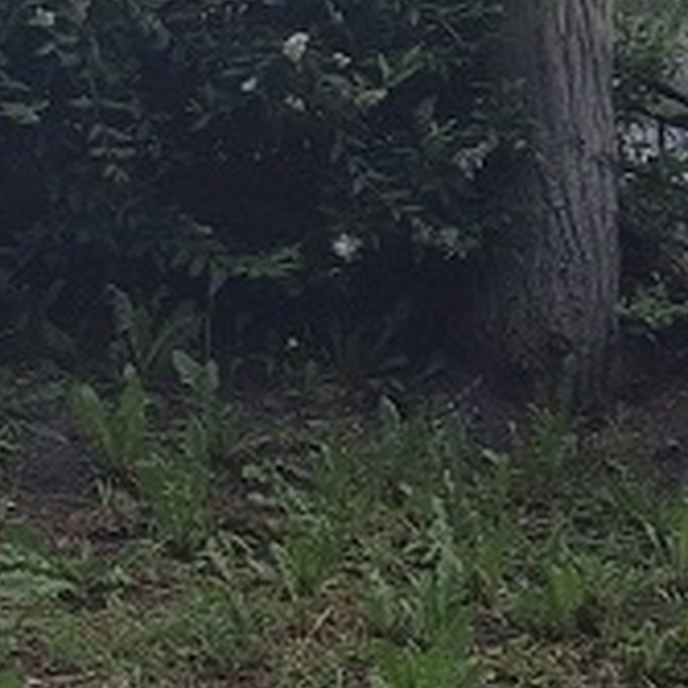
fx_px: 3643
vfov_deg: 10.2
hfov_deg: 10.7
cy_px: -569
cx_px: 618
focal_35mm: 162
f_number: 1.8
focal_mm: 4.69
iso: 25
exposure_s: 1/1389
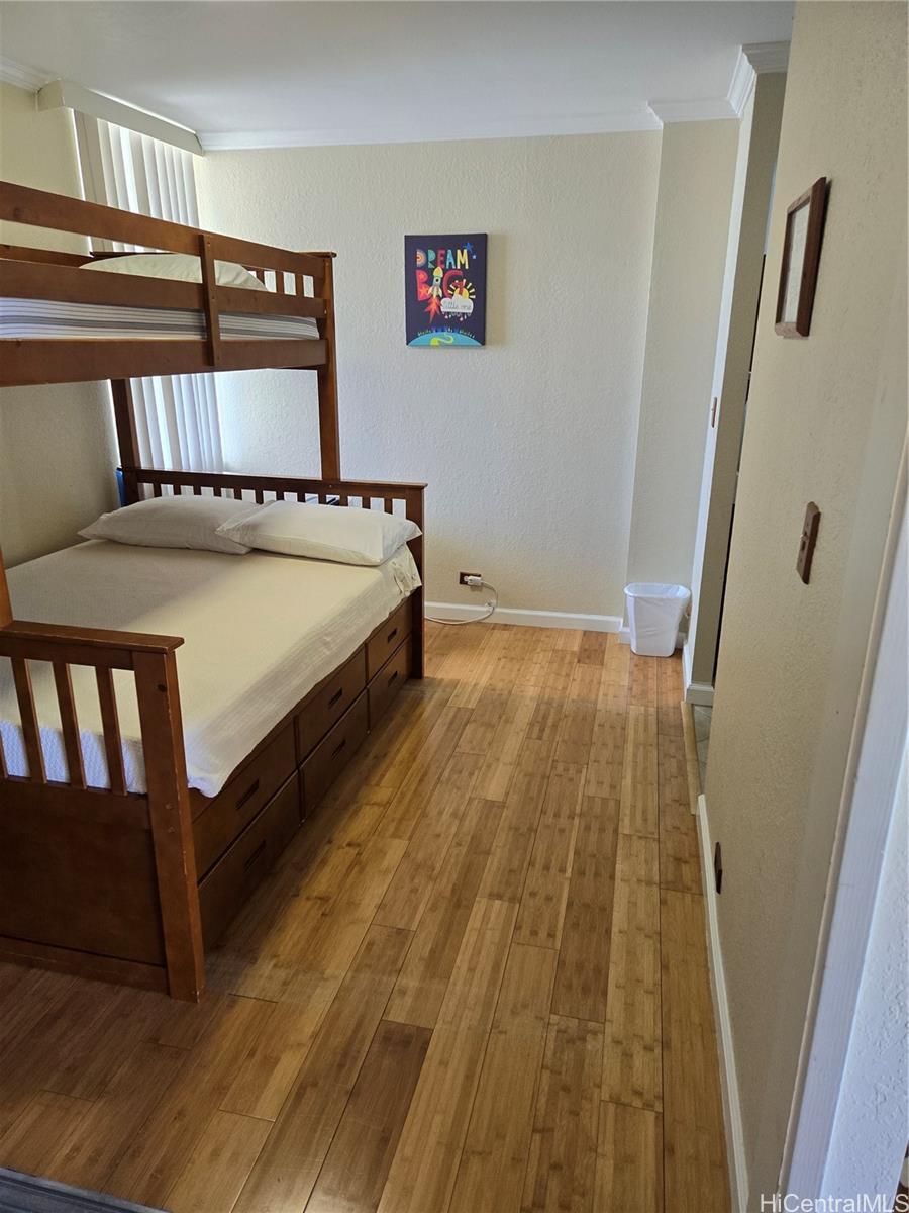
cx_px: 454
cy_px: 606
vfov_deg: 73.9
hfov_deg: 58.9
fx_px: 805
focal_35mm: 23
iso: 200
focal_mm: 5.4
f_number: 1.8
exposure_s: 1/120
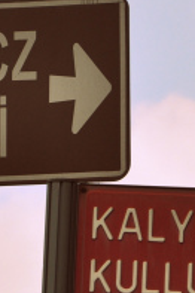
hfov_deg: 2.8
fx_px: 3964
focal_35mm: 487
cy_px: 114
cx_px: -1
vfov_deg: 4.2
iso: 200
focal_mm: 80
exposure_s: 1/800
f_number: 7.1
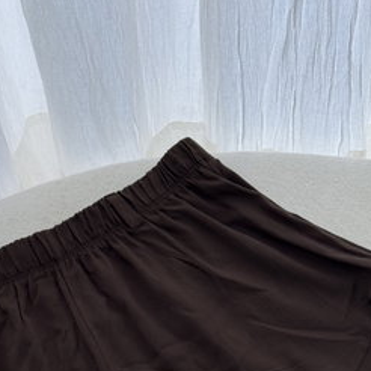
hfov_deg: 18.8
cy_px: 336
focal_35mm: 92
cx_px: 125
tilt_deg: -63.2
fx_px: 1116
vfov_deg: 18.6
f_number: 1.78
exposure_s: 1/100
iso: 125
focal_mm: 6.76
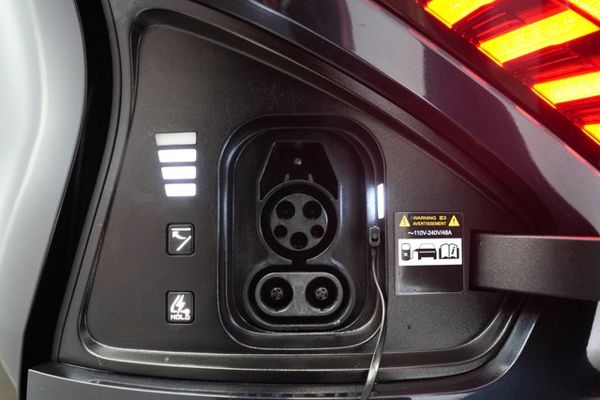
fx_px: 466
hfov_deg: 65.5
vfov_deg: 46.4
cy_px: 200
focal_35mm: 28
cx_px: 300
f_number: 2.8
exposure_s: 1/60
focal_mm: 28
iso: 2500
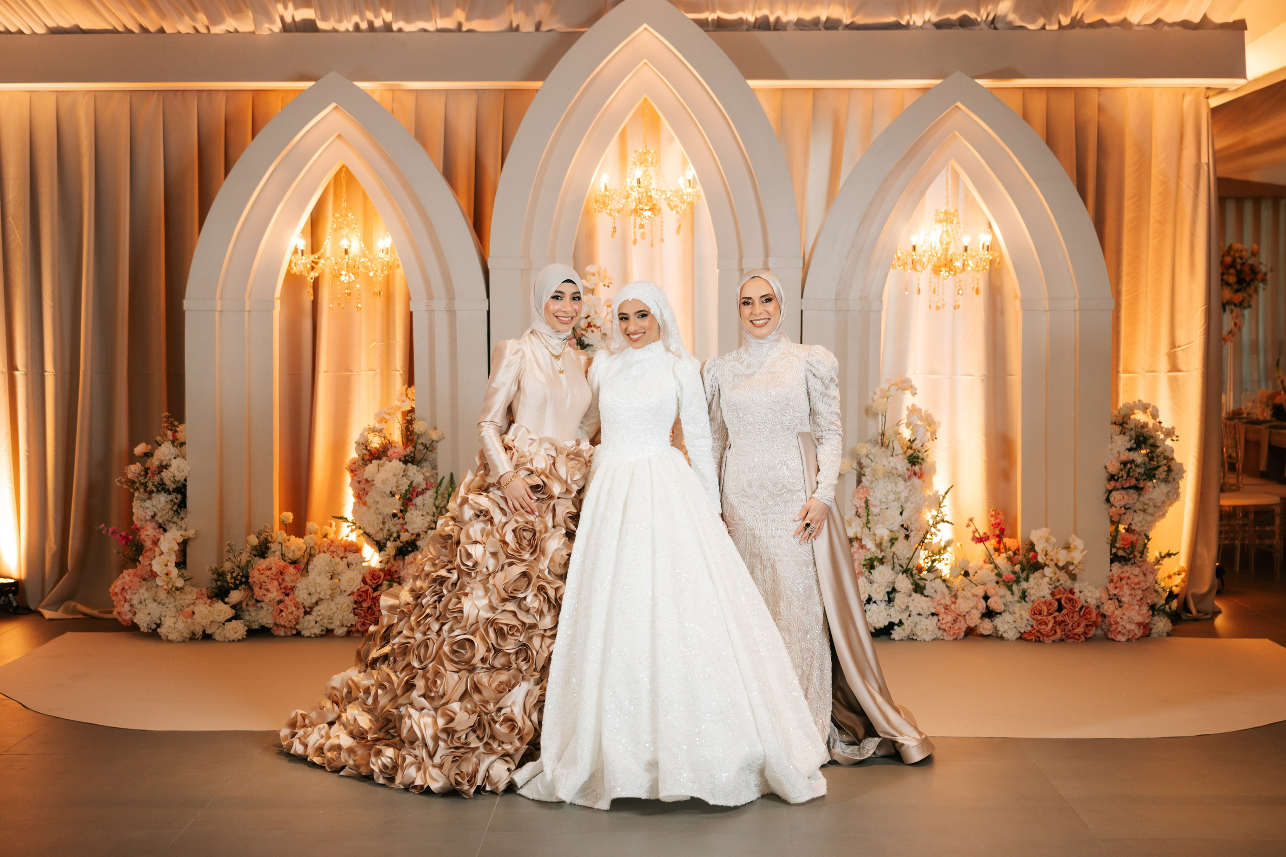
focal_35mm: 47
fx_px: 1671
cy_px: 442
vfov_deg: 28.8
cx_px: 631
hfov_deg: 42.1
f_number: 2.8
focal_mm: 45
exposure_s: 1/200
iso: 400
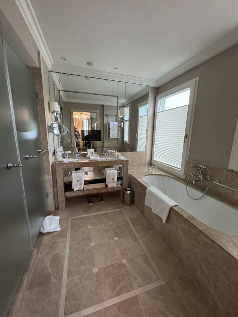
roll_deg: -1.1
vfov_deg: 102.1
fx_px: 128
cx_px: 119
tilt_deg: -11.2
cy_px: 158
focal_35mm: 14
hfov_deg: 85.7
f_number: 2.2
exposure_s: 1/85
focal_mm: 2.22
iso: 320
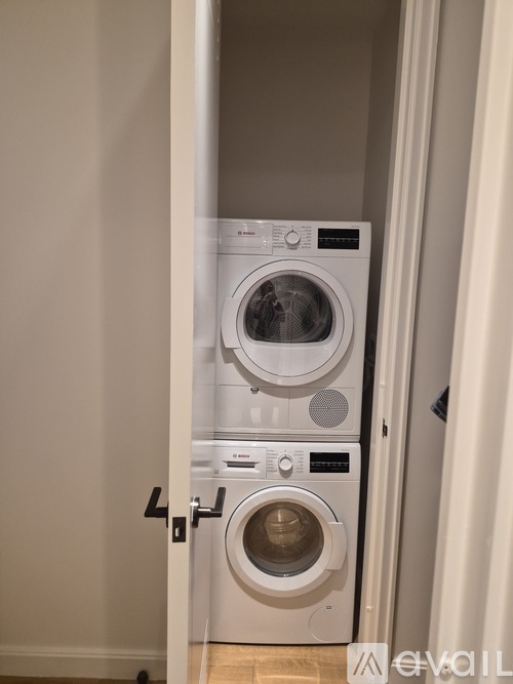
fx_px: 455
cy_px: 342
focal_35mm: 23
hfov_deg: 58.9
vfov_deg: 73.9
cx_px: 256
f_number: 1.8
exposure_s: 1/120
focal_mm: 5.4
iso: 400
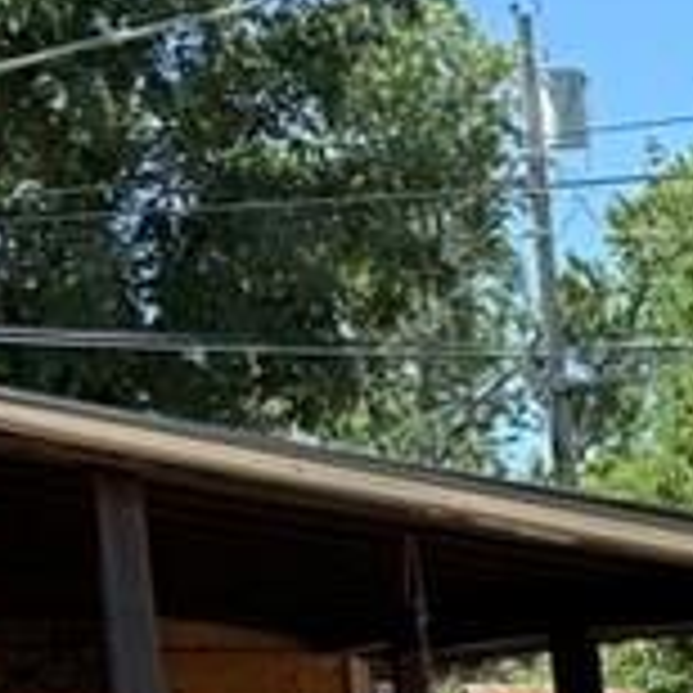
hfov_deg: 10.3
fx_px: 3194
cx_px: 1809
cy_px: 1336
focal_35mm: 141
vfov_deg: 11.3
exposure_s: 1/2169
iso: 80
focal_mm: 6.76
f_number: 1.78
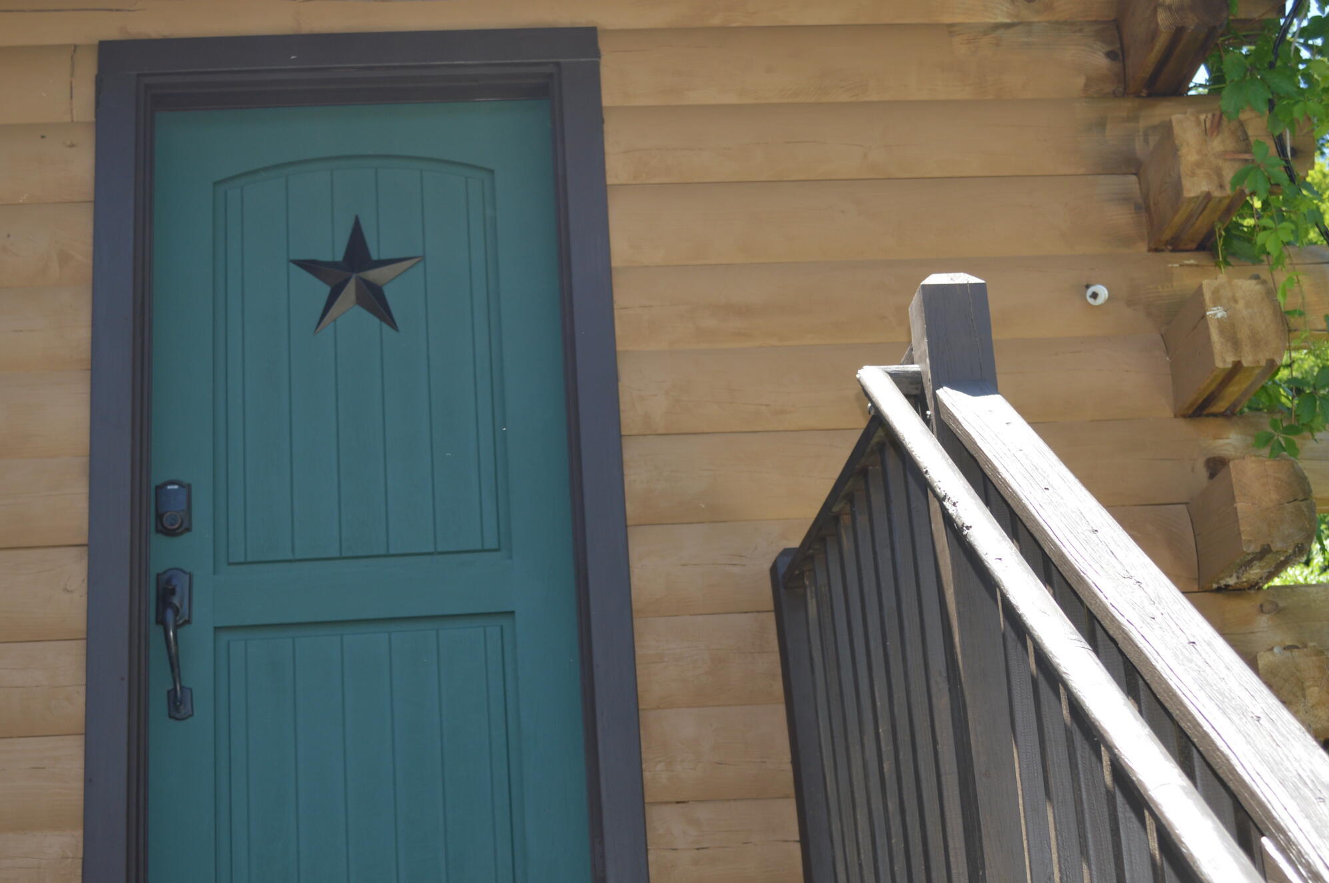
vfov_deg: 24.9
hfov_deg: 36.9
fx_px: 1991
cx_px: 657
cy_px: 546
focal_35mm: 54
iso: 100
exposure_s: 1/160
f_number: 4
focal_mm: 24
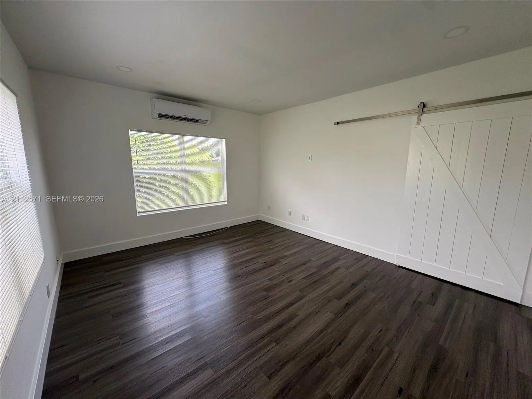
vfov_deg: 85.7
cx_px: 266
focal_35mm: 14
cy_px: 200
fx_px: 215
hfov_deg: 102.1
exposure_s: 1/192
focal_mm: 2.22
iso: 64
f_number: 2.2
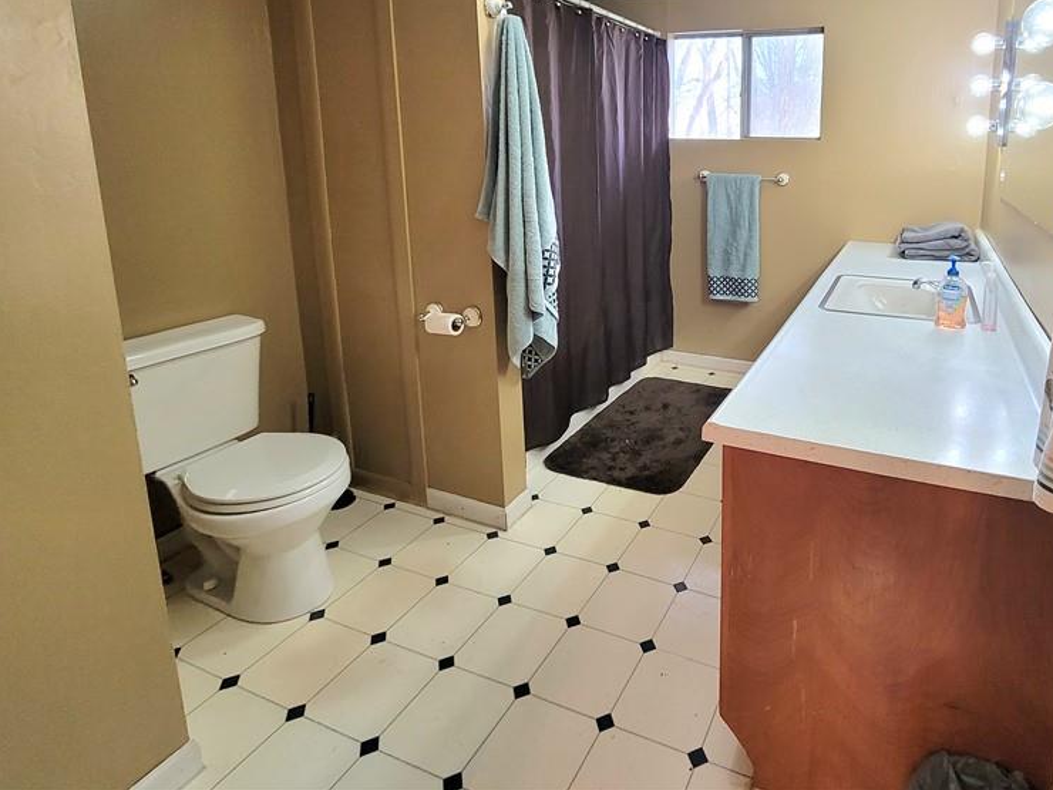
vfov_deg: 69.0
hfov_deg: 84.6
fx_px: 548
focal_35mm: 18
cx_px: 704
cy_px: 245
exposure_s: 1/60.2
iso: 200
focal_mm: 2.2
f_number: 2.2
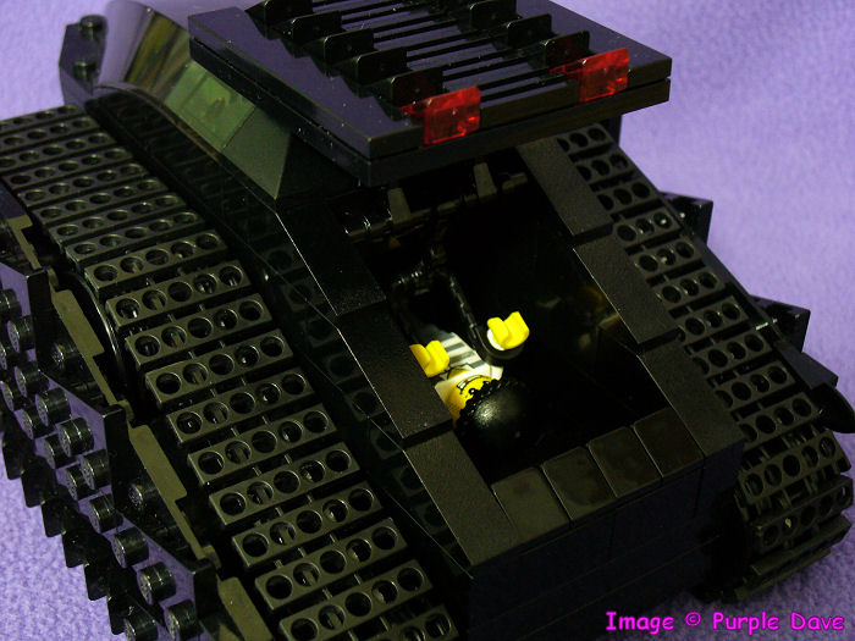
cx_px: 428
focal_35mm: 54
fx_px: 1334
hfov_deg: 35.5
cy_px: 320
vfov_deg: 27.0
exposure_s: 1/1.3
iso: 200
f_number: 3.1
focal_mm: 8.9
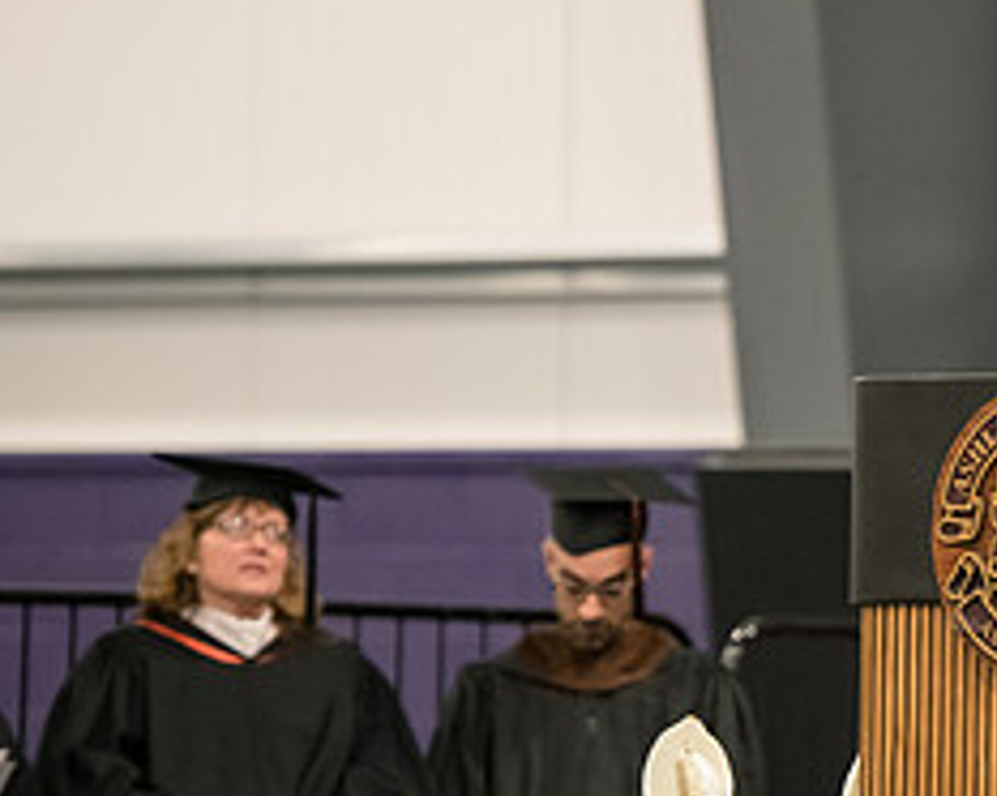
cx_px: 1194
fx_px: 11734
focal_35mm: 398
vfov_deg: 3.9
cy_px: 529
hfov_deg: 4.8
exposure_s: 1/200
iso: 3200
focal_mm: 170
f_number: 3.2
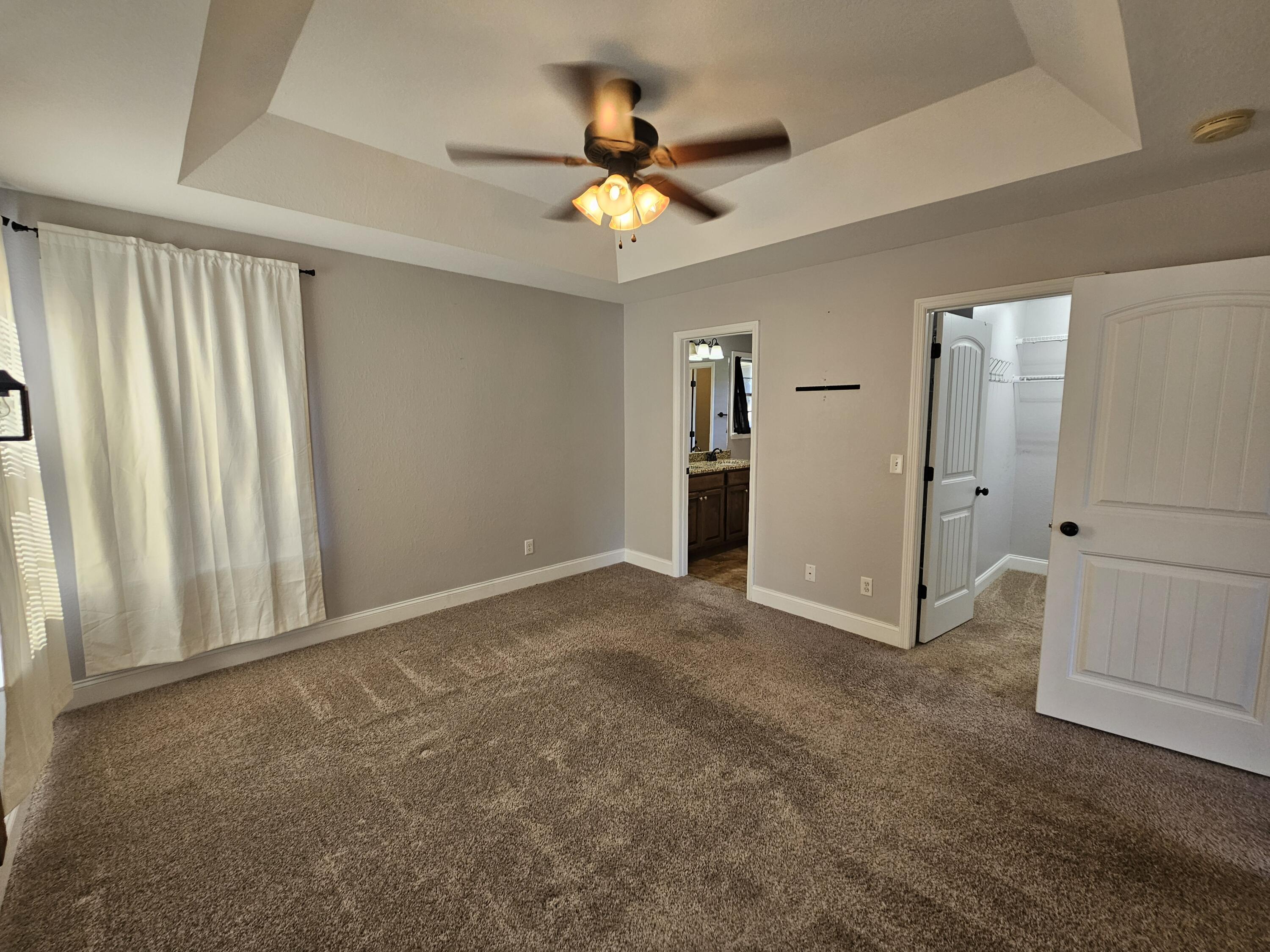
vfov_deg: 89.9
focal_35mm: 13
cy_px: 476
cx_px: 635
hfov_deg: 106.2
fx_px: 477
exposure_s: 1/60
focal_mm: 2.2
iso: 100
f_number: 2.2
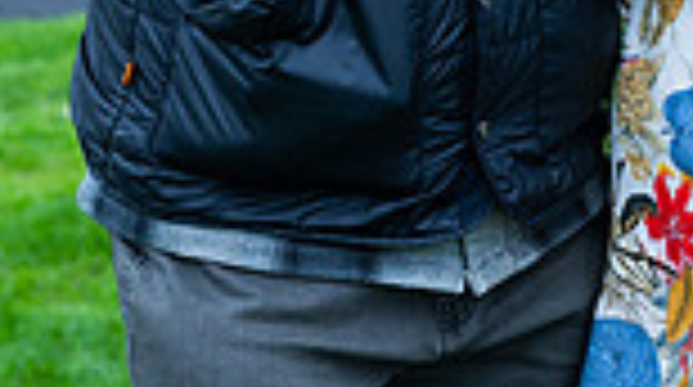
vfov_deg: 4.8
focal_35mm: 245
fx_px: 4494
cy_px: -418
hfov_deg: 8.7
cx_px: 950
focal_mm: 62
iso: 500
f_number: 4
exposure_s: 1/1000
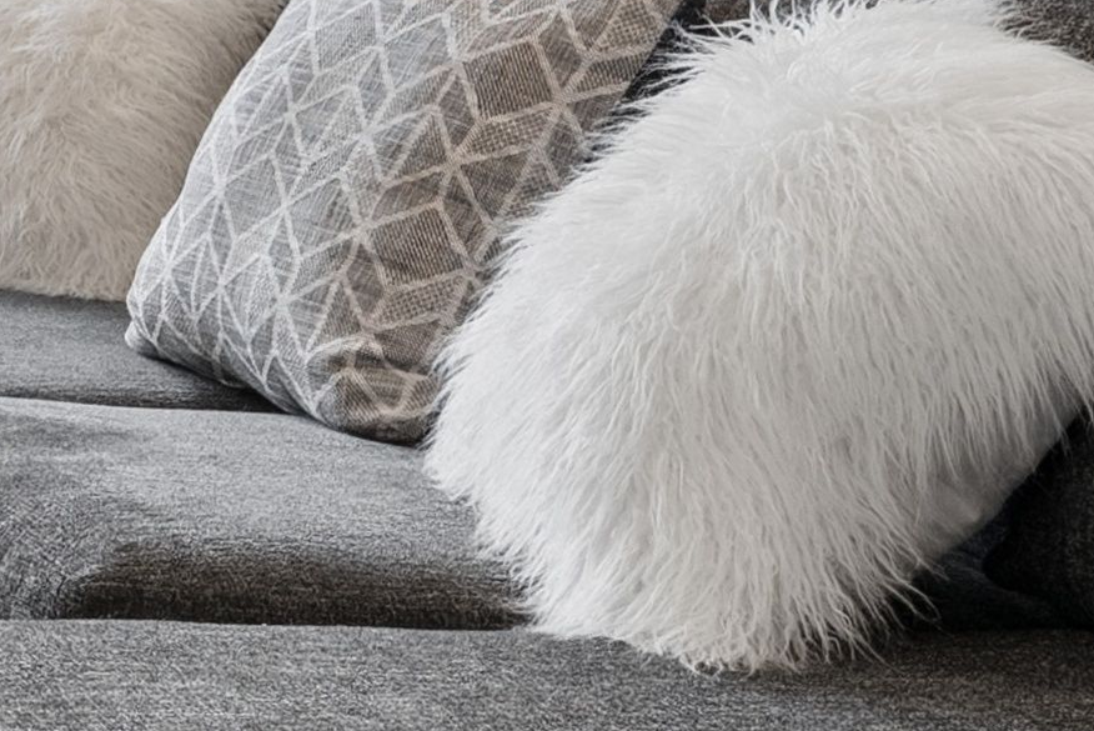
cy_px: -146
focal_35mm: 92
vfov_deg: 14.4
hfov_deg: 17.1
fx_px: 2797
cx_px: -1015
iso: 640
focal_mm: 19
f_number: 8
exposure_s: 1/80
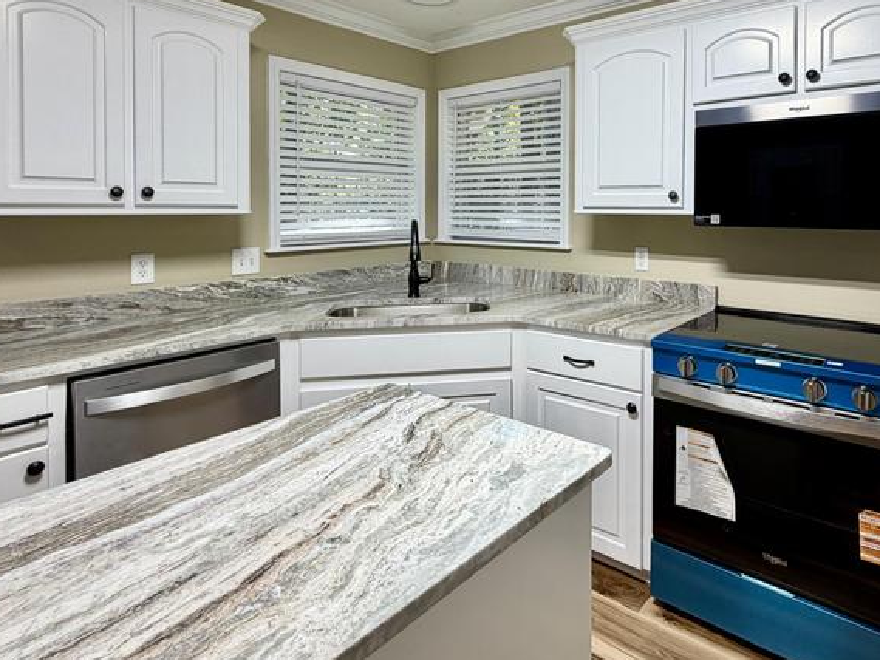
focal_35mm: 21
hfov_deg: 77.7
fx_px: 534
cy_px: 223
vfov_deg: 62.0
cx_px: 544
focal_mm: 2.22
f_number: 2.2
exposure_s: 1/120
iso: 50
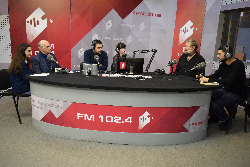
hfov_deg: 61.9
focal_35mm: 30
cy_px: 84
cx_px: 125
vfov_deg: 43.6
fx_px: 208
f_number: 4
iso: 1600
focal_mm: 20
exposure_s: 1/30
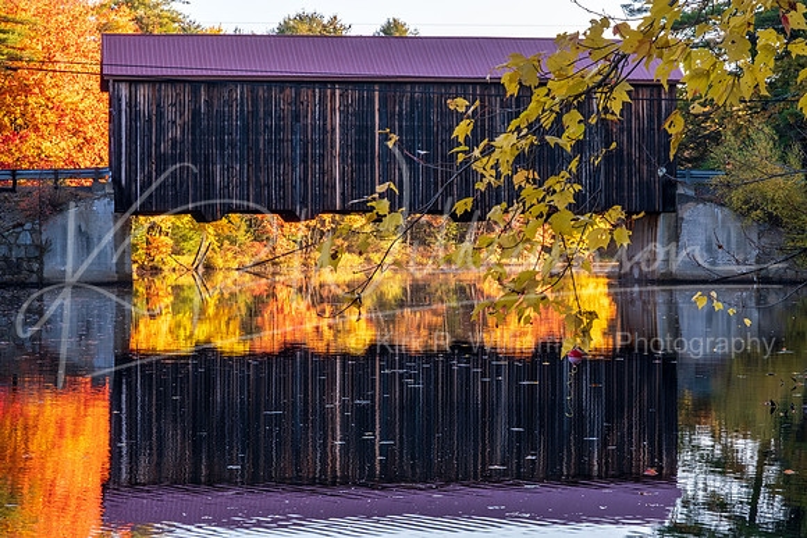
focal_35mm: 101
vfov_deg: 13.6
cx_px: 404
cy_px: 269
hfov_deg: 20.2
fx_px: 2265
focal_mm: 67.5
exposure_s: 1/10
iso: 160
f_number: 16
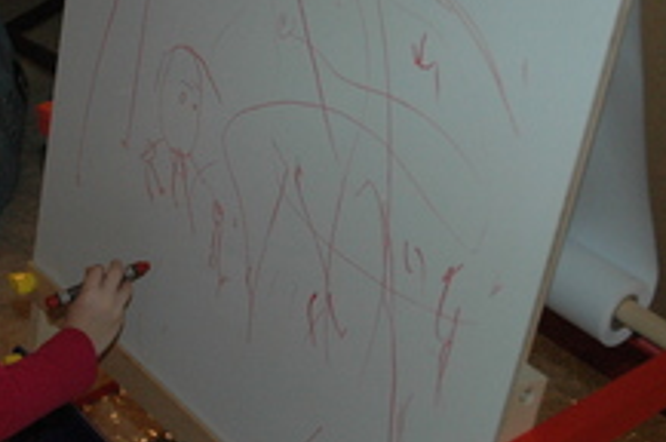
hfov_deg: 26.5
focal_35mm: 76
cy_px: 190
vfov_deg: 17.9
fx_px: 1404
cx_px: 199
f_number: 4
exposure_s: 1/60
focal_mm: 22
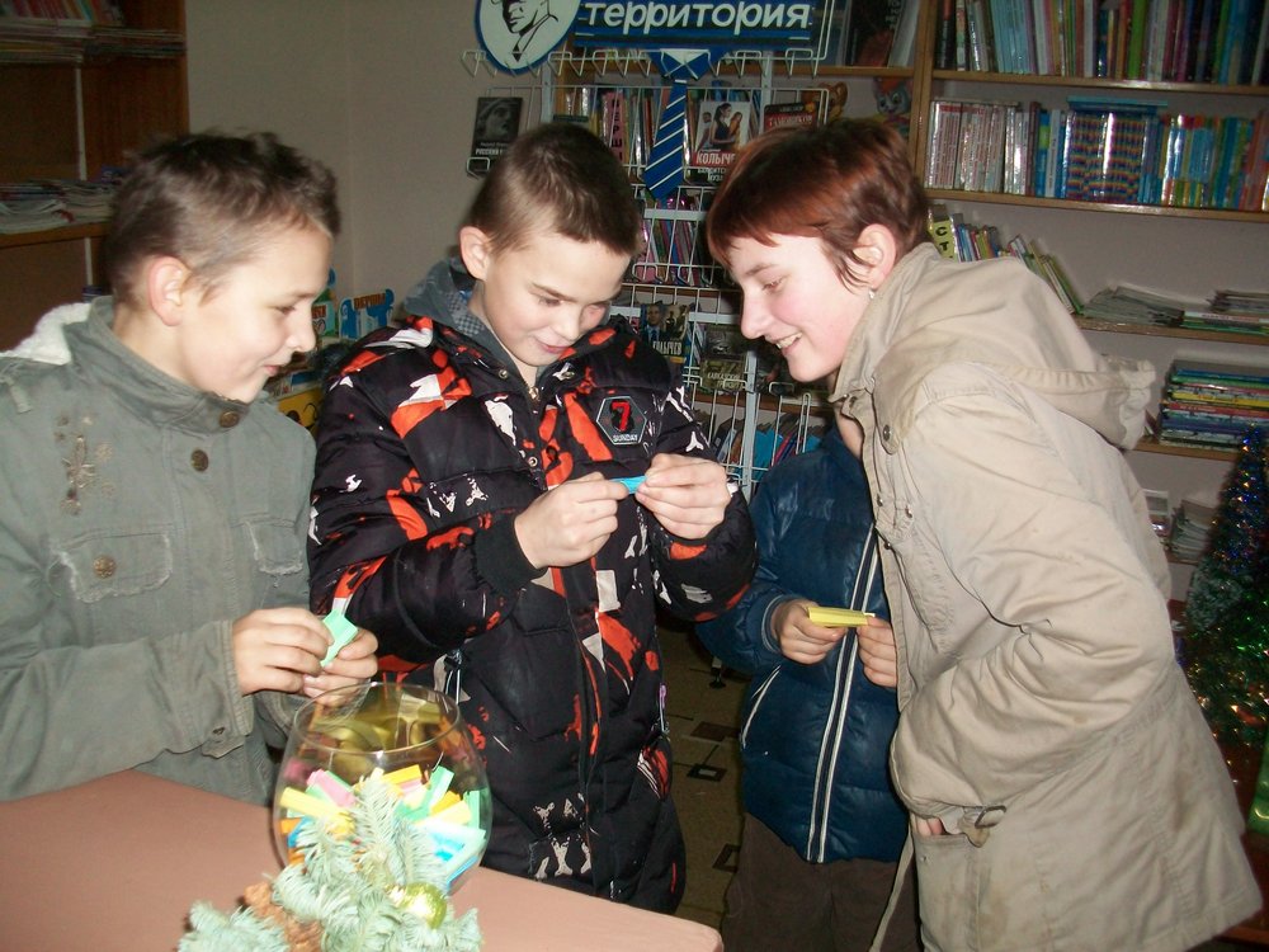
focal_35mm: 34
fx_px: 1246
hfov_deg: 54.0
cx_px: 634
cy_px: 476
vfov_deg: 41.8
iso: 120
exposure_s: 1/60
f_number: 2.8
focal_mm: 5.7
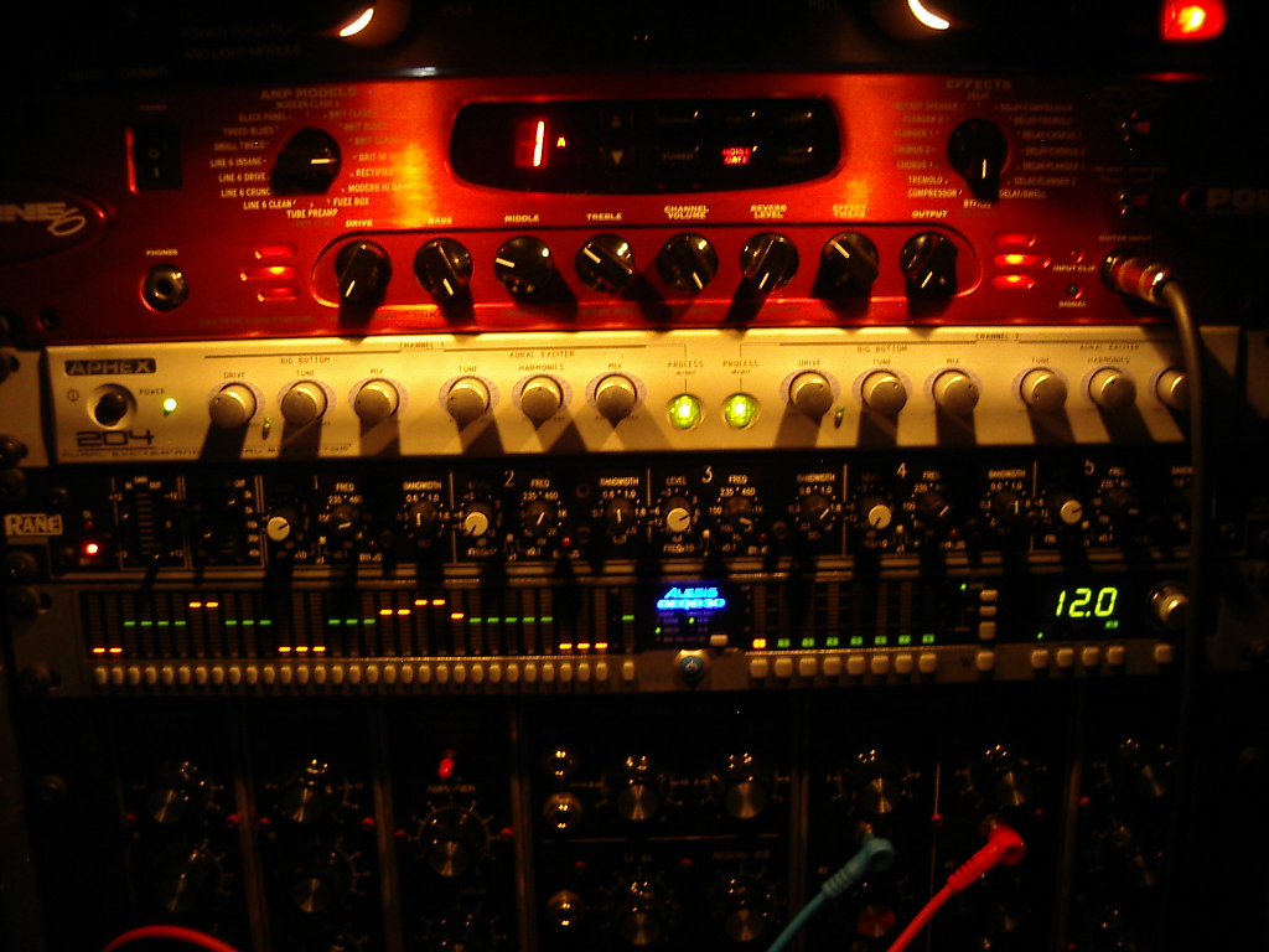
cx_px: 634
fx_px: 1393
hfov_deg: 49.0
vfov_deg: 37.7
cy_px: 476
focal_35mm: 38
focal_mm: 5.8
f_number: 2.6
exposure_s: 1/4
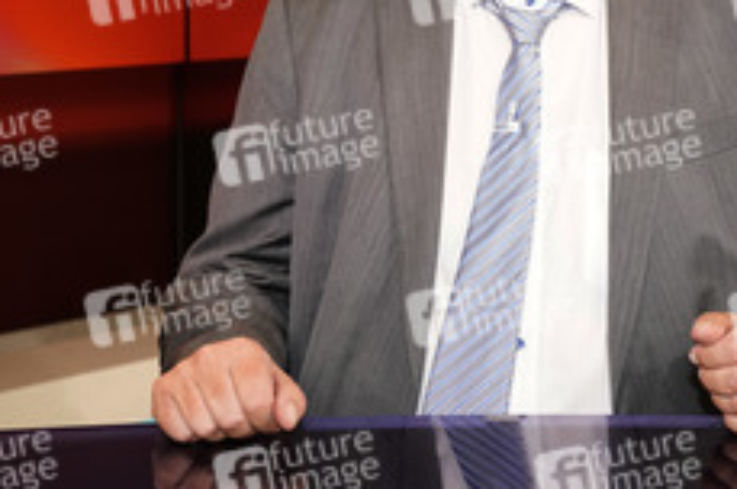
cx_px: 533
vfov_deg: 19.9
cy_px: 68
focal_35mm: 67
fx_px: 1370
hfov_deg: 29.7
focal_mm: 34
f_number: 5
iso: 2000
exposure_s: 1/125
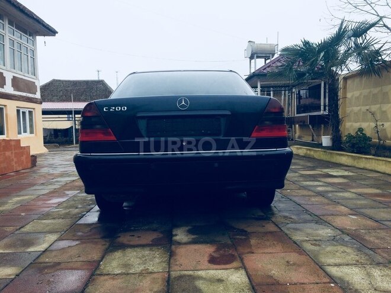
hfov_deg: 61.7
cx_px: 196
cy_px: 146
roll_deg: +2.5
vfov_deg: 48.2
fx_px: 328
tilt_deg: -2.5
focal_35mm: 29
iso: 32
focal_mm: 4.15
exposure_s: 1/370
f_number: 2.2
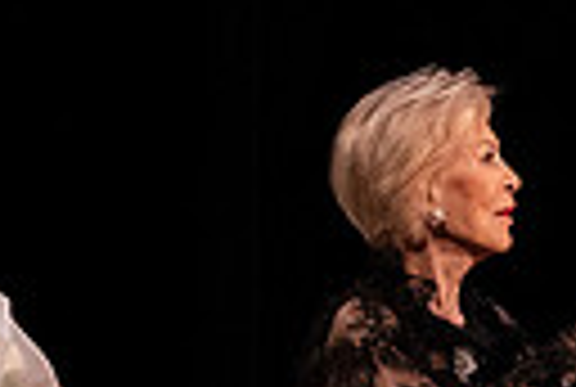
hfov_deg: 1.2
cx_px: 369
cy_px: 677
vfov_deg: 0.8
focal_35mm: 1698
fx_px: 27231
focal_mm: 376
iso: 12800
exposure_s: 1/320
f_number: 10
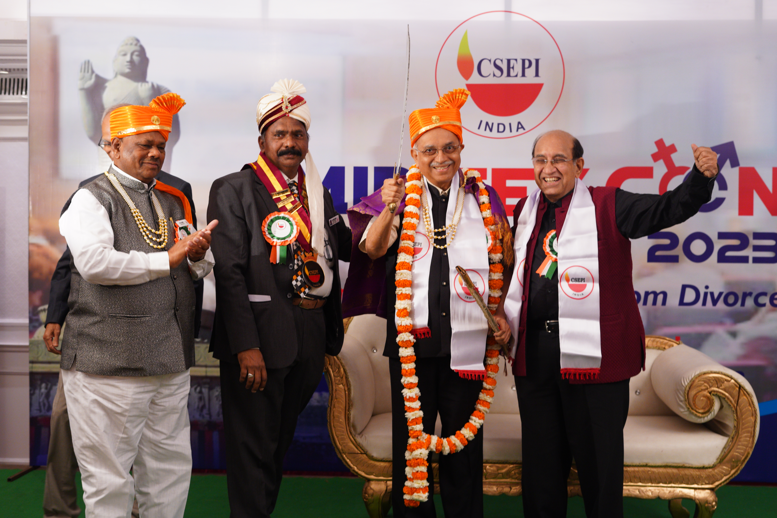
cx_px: 388
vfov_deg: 27.0
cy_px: 259
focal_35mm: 50
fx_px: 1079
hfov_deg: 39.6
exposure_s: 1/125
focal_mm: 50
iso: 1600
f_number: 4.5
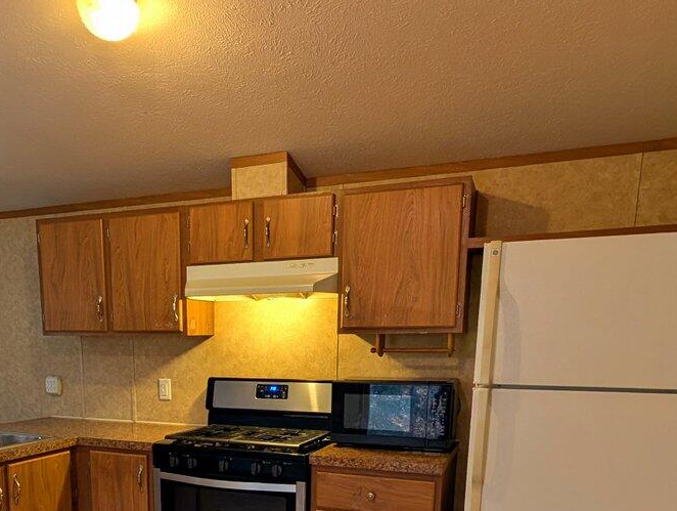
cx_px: 234
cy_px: 471
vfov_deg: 43.7
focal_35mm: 29
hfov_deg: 60.3
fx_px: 568
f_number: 1.7
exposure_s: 1/30
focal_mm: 2.02
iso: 89
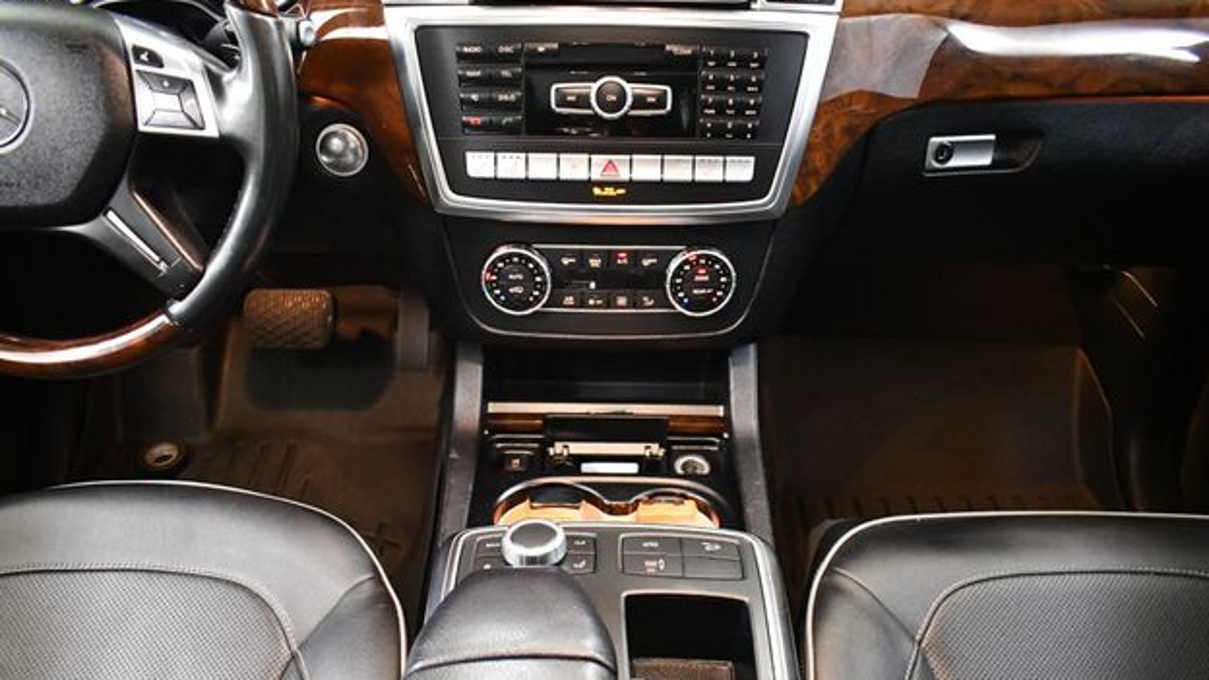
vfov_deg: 40.0
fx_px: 930
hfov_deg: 66.1
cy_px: 401
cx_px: 604
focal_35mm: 29
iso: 8000
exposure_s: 1/60
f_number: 3.5
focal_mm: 18
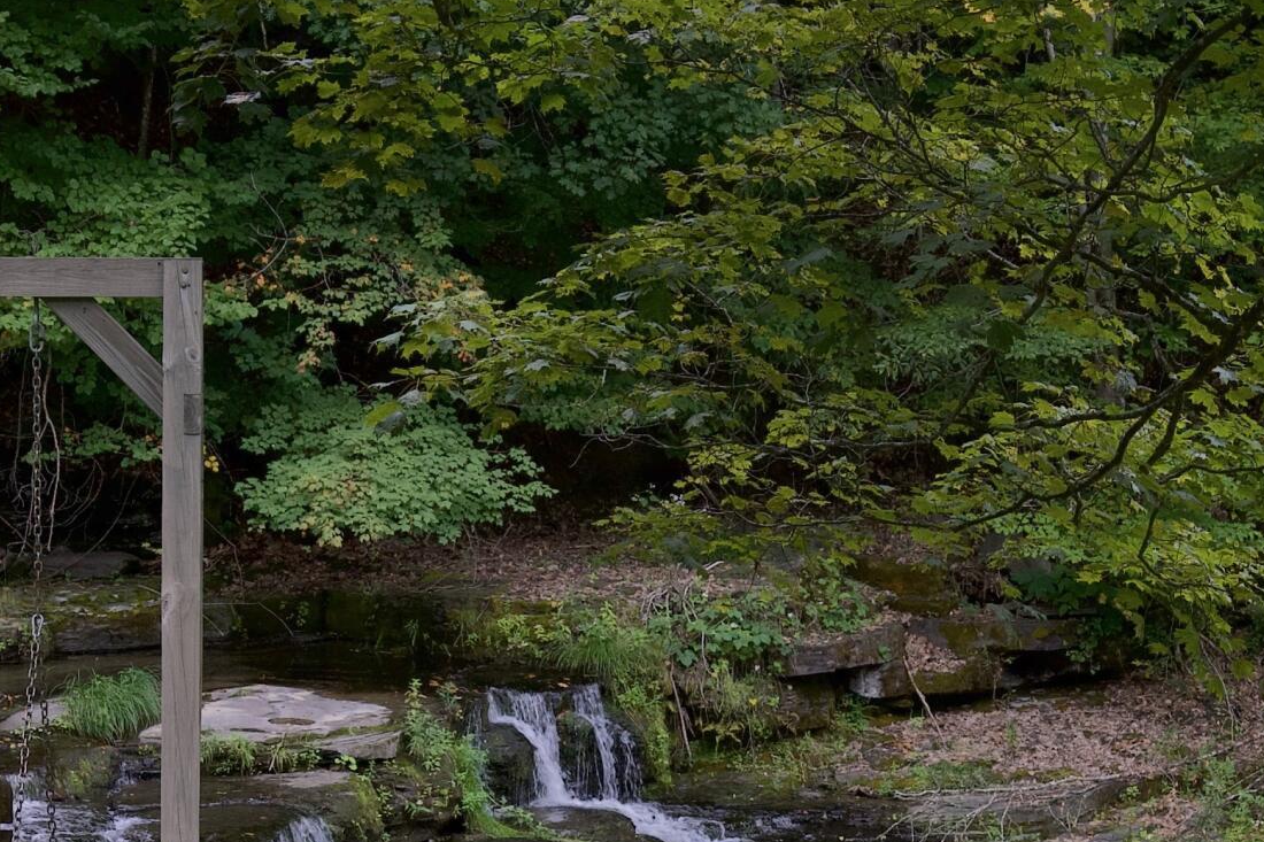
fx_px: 3545
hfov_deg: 20.2
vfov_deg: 13.3
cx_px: 483
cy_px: 924
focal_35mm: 101
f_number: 7.1
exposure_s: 1/60
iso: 500
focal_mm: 37
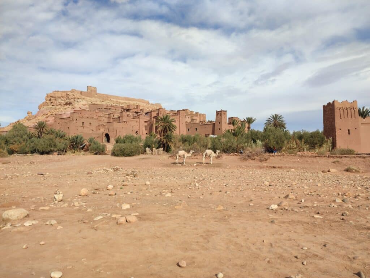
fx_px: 257
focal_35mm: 24
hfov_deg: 71.6
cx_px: 185
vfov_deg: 56.8
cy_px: 139
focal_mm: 5.89
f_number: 1.89
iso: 50
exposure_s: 1/587
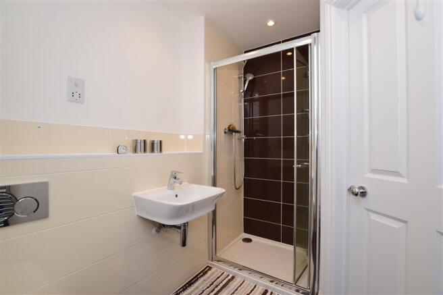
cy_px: 148
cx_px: 222
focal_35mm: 15
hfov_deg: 100.4
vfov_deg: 77.3
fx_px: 185
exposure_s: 1/25
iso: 200
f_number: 7.1
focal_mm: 10
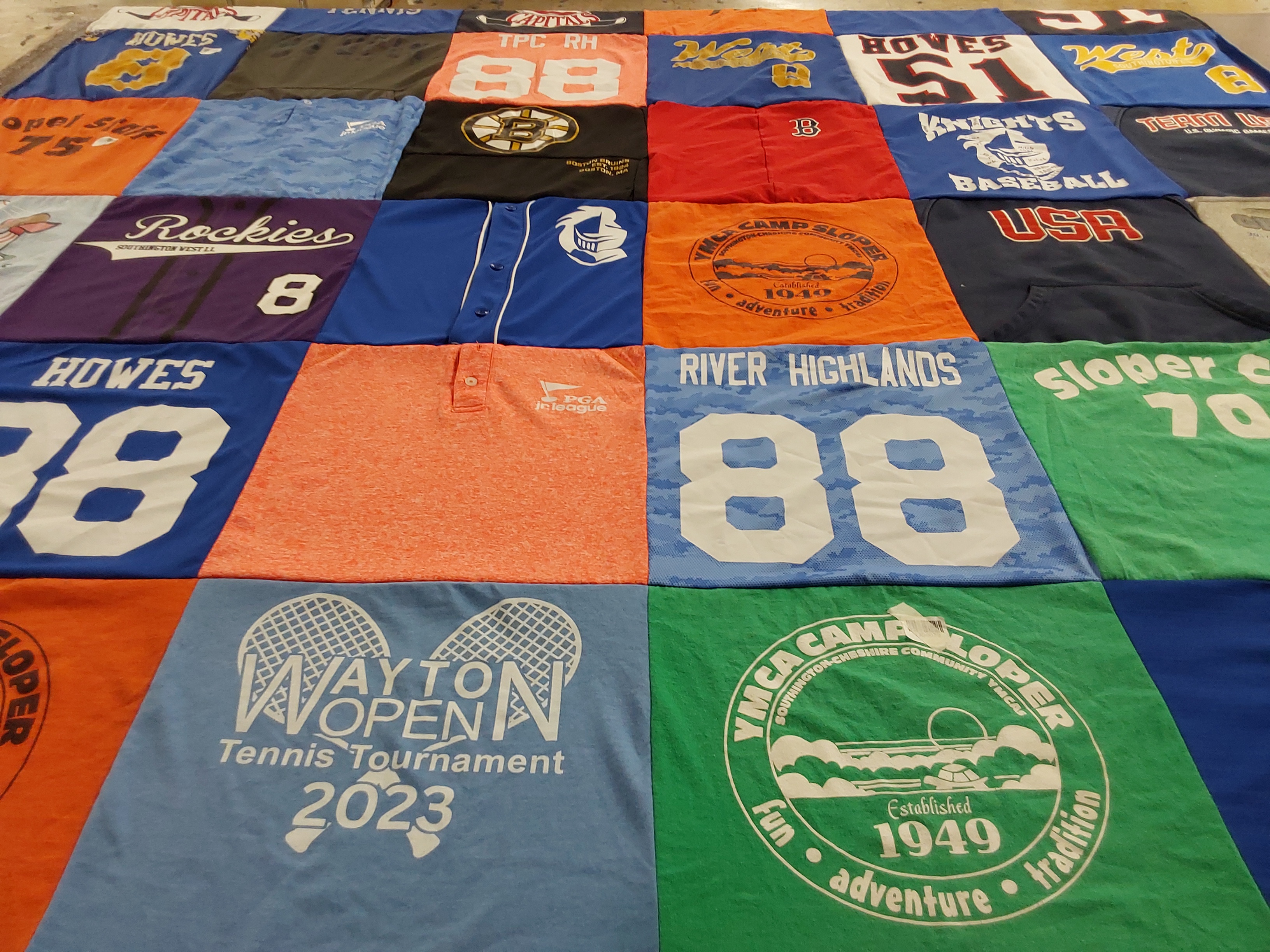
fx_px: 1027
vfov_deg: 49.7
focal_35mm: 28
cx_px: 635
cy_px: 476
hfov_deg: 63.4
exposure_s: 1/60
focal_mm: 2.91
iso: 100
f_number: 1.9
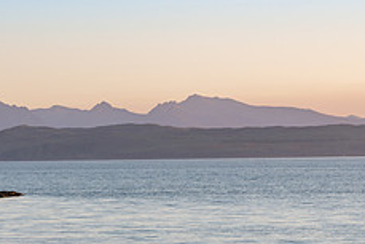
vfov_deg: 7.7
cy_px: 281
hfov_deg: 11.5
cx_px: 22
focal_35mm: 178
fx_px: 1806
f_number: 14
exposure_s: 1/4
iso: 64
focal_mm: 70
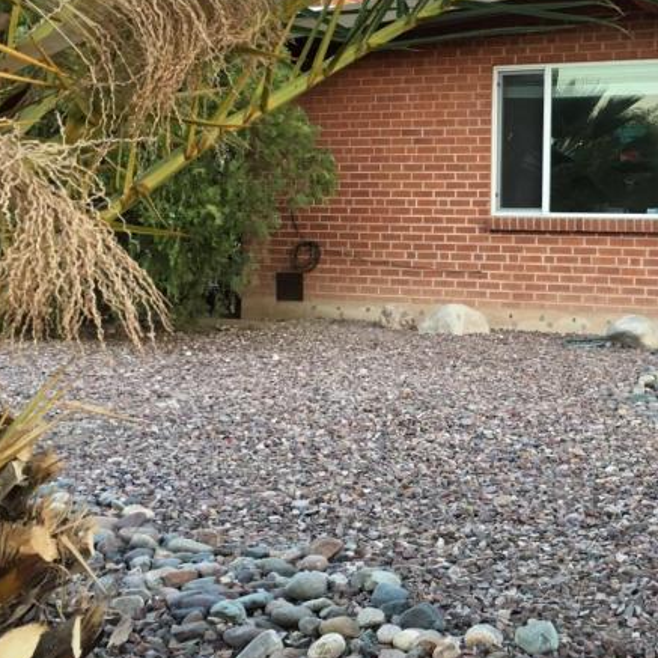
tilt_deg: -1.2
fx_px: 1290
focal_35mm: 60
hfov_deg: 27.6
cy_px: 245
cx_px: 587
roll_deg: -1.8
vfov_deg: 28.5
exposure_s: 1/30
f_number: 2.2
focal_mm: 4.15
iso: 32
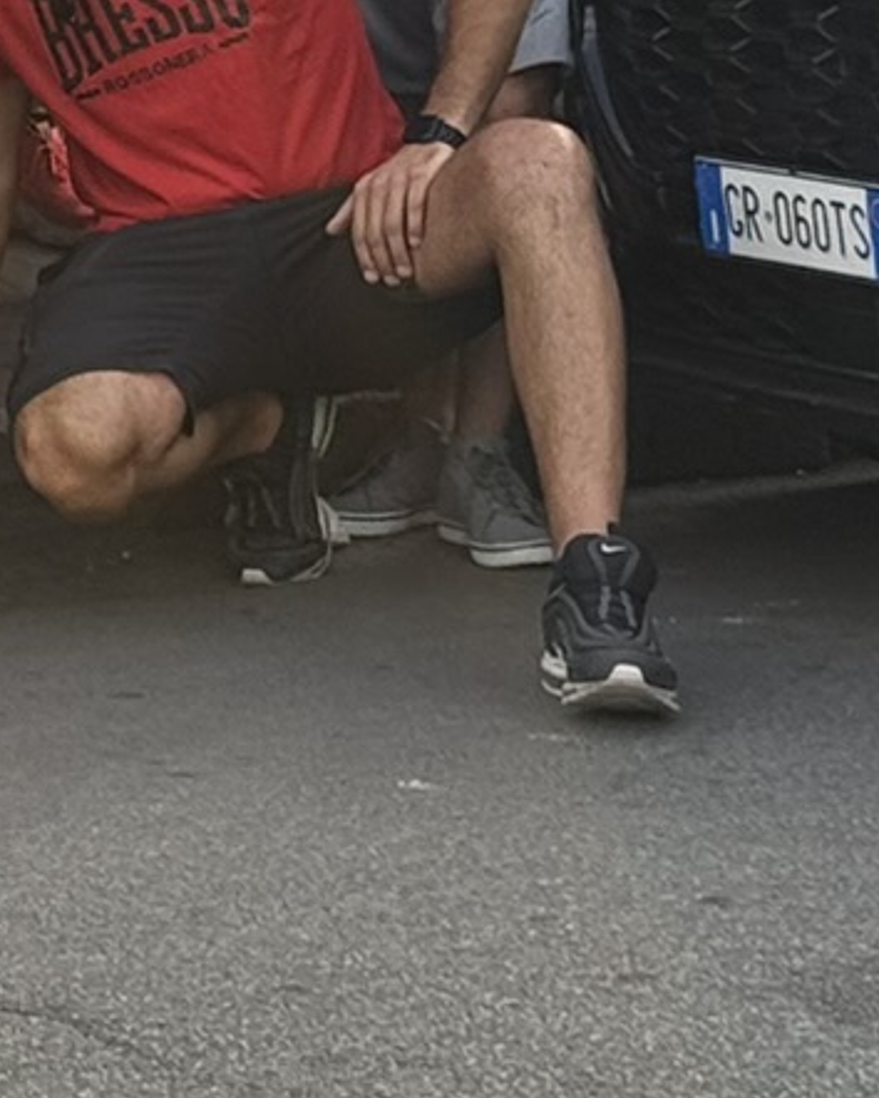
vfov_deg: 8.7
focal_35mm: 217
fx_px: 7052
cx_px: -1264
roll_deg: +1.3
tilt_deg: -2.8
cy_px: -447
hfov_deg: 6.7
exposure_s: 1/1543
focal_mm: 6.76
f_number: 1.78
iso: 100
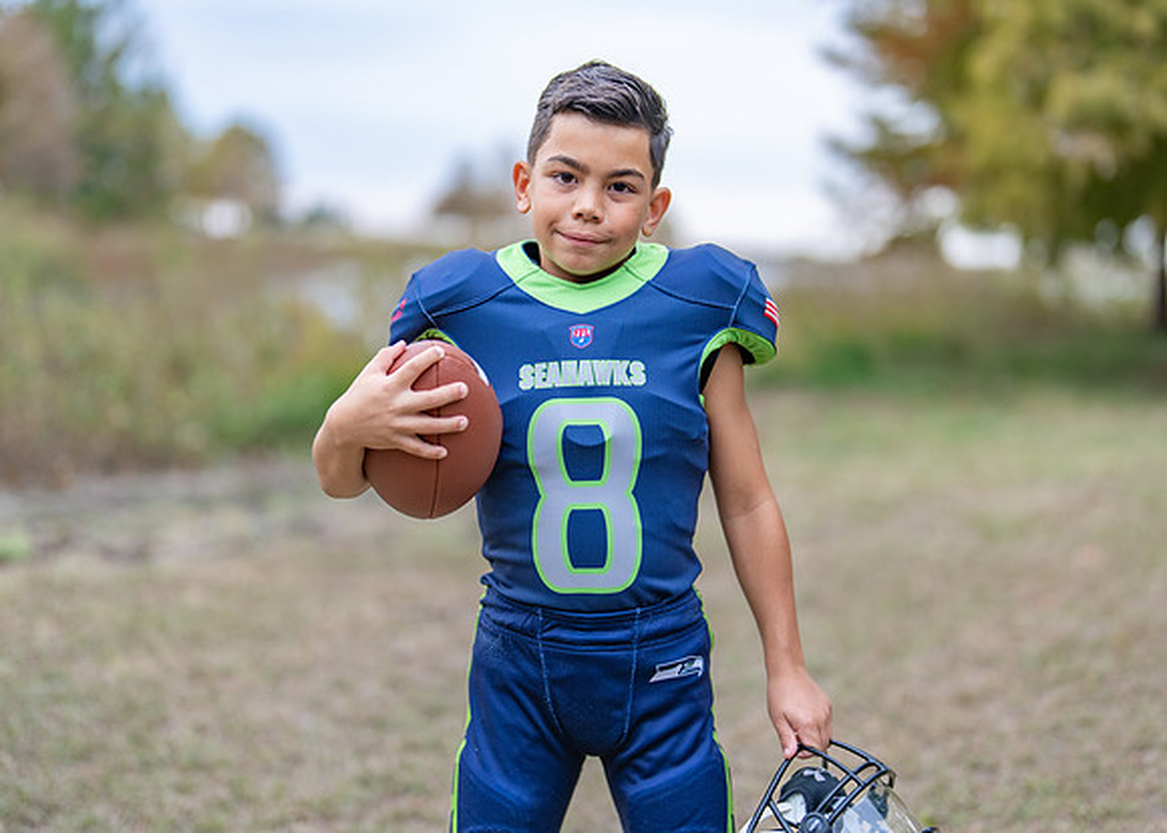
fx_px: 1908
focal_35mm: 58
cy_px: 378
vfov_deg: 24.6
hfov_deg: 34.0
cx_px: 585
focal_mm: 50
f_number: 1.2
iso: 100
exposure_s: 1/500
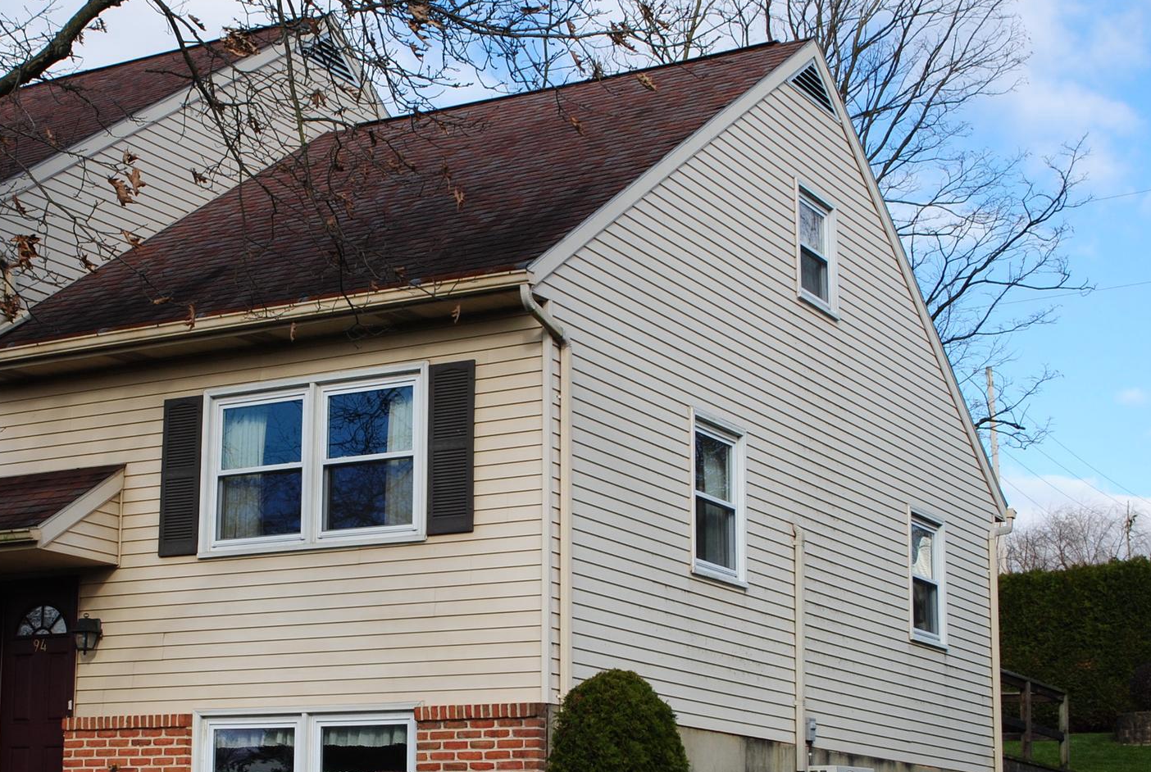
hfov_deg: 28.5
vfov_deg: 19.5
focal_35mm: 70
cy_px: 474
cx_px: 356
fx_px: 2242
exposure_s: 1/200
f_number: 10
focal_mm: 32
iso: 200
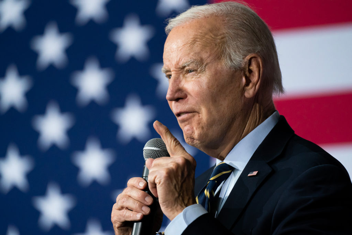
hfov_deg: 6.0
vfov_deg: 4.0
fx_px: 3344
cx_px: 176
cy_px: 118
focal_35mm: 342
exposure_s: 1/320
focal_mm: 342
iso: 4000
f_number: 5.6
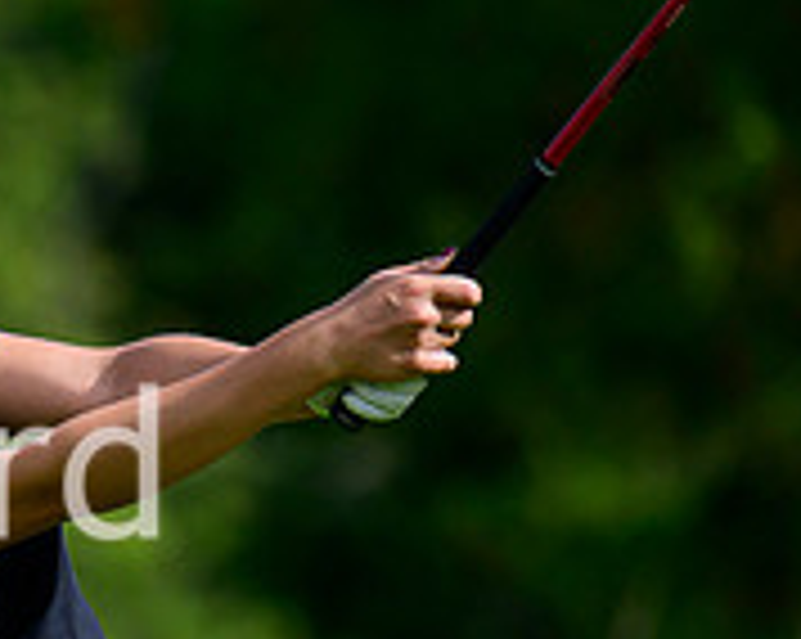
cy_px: 506
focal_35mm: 1226
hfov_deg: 1.6
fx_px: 29032
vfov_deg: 1.3
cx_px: -414
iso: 400
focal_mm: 400
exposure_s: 1/2000
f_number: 5.6
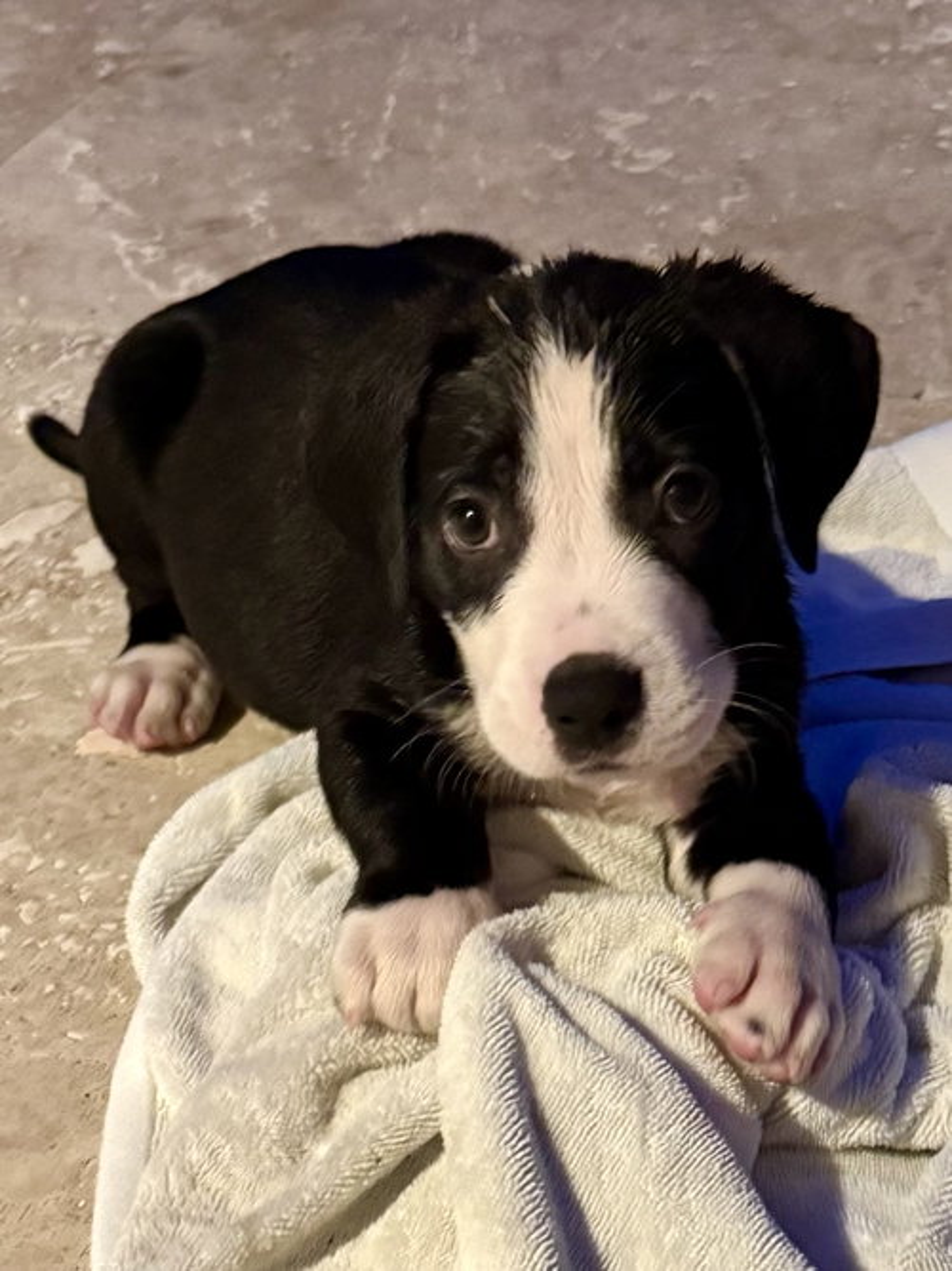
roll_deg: +5.2
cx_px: 476
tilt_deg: -38.0
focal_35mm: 24
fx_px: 880
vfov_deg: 71.6
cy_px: 636
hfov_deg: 56.8
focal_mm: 6.76
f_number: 1.78
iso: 800
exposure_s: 1/40
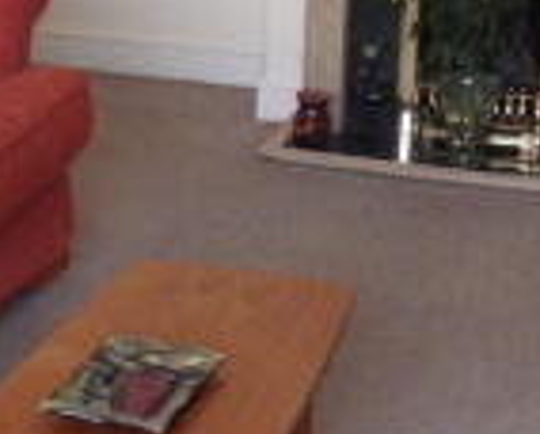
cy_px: 36
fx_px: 1408
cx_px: 249
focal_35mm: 88
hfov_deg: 21.7
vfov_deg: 17.2
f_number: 3.1
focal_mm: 4
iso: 500
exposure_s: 1/45
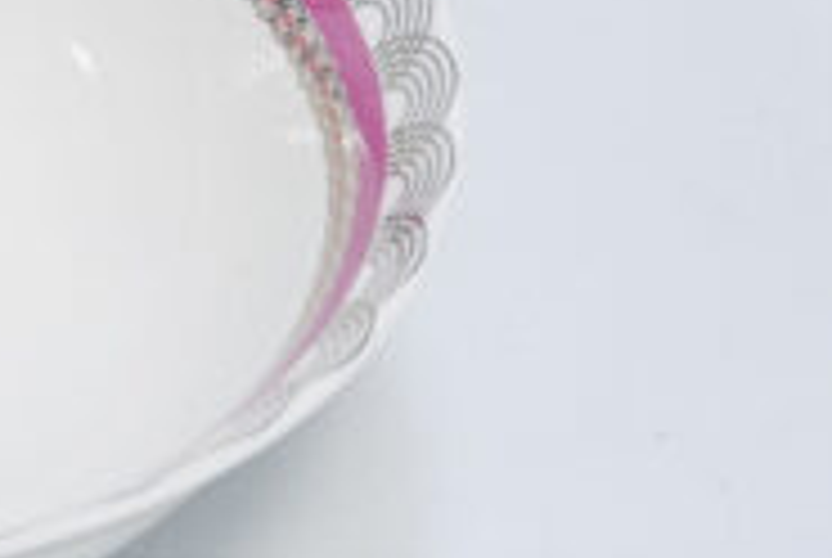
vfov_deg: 5.2
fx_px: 6134
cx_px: -225
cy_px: -27
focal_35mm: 265
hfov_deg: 7.7
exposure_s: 1/160
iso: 6400
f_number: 14
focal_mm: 70
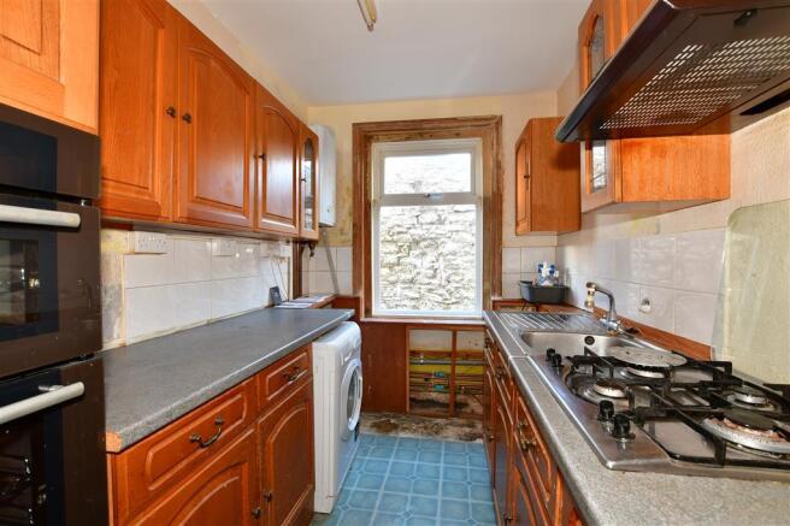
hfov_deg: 96.8
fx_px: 351
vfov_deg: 73.7
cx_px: 395
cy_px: 263
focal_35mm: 16
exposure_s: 1/5
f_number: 7.1
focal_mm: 11
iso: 200
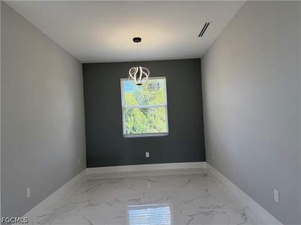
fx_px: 209
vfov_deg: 56.8
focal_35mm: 24
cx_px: 150
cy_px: 112
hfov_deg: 71.6
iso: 125
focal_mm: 6.76
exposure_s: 1/210
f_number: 1.78
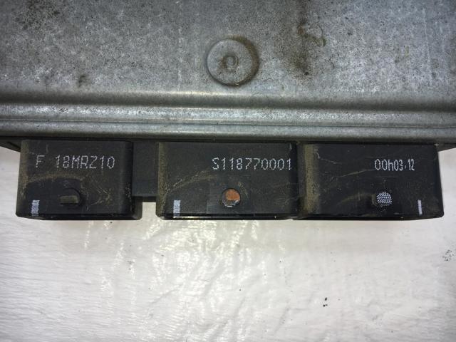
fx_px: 382
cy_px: 171
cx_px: 228
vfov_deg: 48.2
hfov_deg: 61.7
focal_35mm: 29
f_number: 2.2
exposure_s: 1/282
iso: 25
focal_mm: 4.15
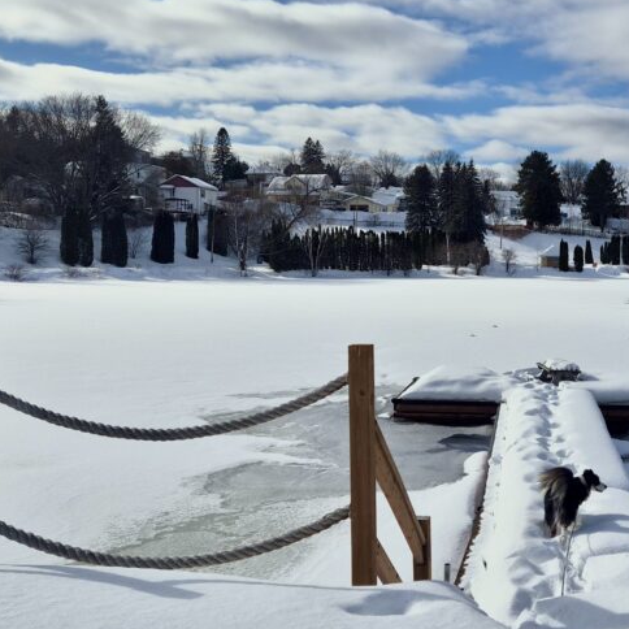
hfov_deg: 37.6
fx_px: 884
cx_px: 516
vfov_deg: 39.1
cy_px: 287
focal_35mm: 43
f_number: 1.8
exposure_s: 1/7696
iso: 32
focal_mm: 5.4
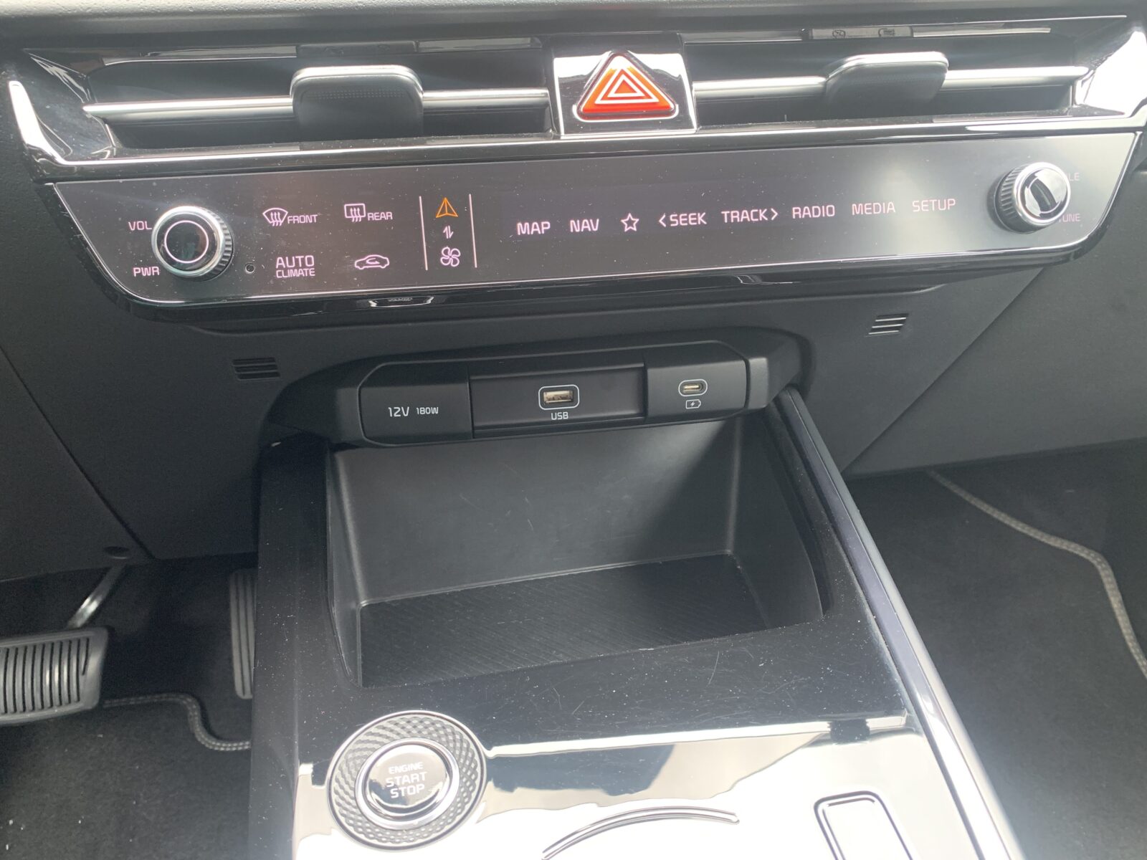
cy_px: 430
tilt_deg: -23.9
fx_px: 862
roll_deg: +0.2
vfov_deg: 53.1
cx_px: 574
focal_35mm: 26
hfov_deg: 67.3
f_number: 1.8
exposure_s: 1/60
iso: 200
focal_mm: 4.25
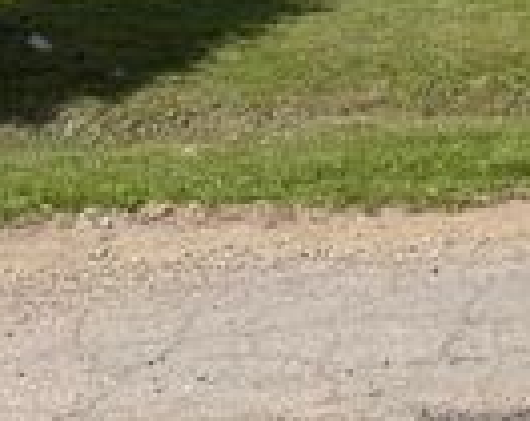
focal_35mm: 89
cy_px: -166
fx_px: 1393
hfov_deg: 17.7
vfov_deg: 16.1
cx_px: 928
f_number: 1.78
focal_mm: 6.76
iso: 80
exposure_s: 1/4673
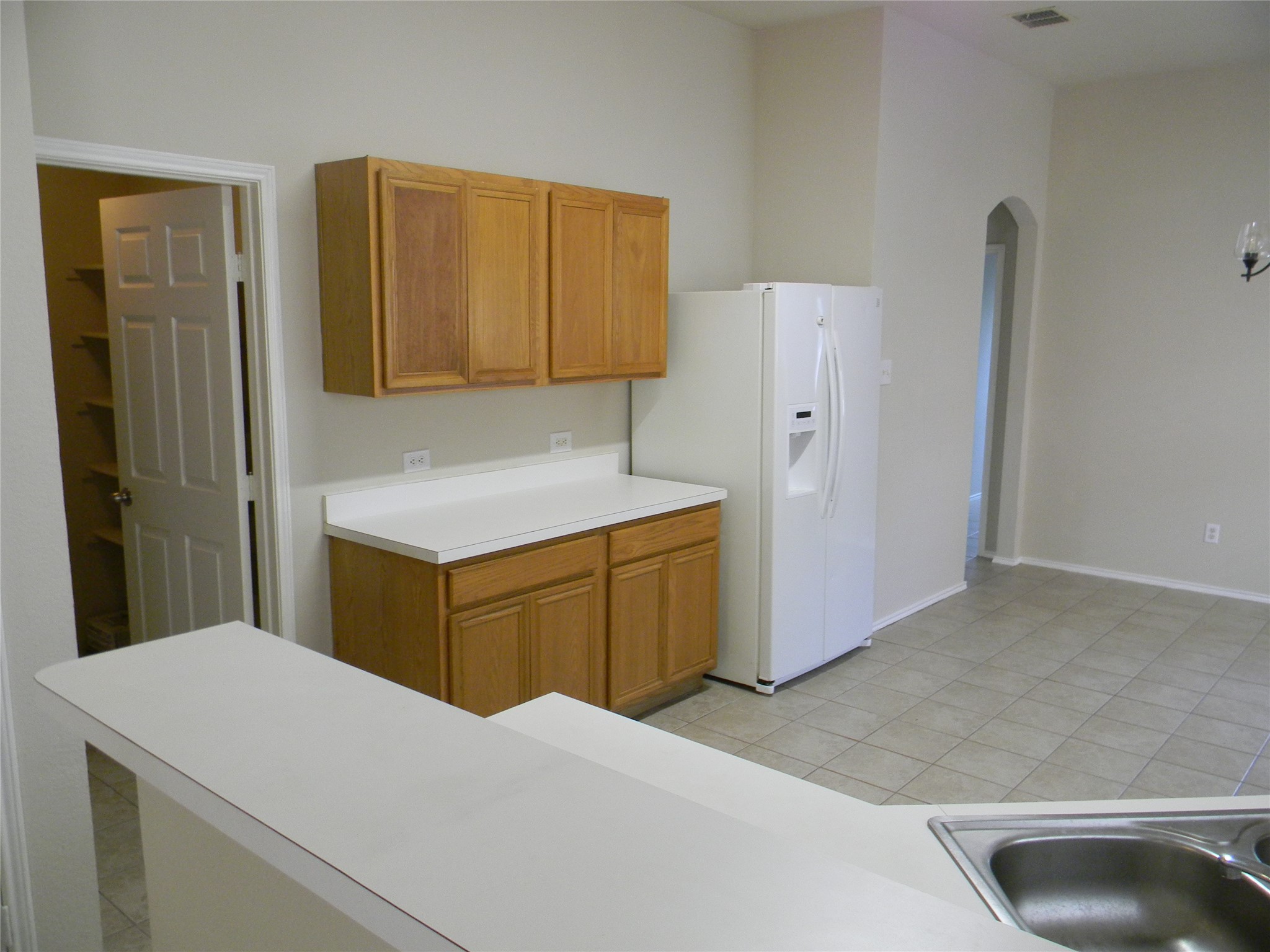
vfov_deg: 49.7
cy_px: 476
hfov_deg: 63.4
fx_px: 1027
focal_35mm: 28
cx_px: 635
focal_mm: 5
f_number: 3.5
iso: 288
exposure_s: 1/30
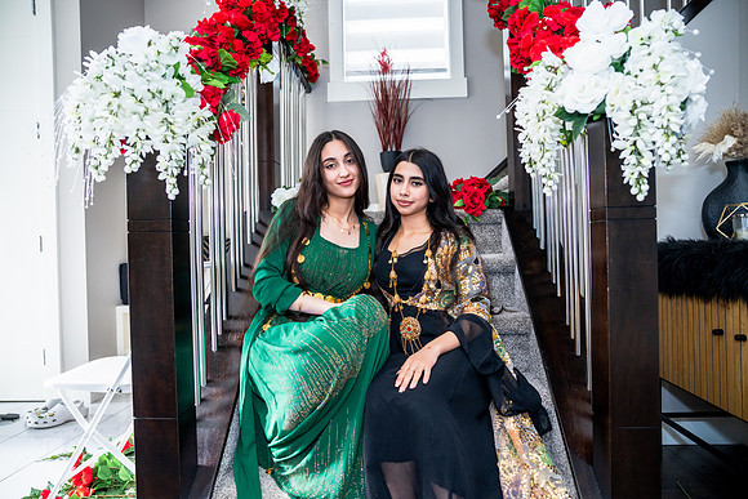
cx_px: 374
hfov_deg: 73.7
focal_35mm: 24
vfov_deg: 53.2
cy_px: 250
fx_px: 499
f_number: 2.8
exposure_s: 1/200
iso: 1250
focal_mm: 24
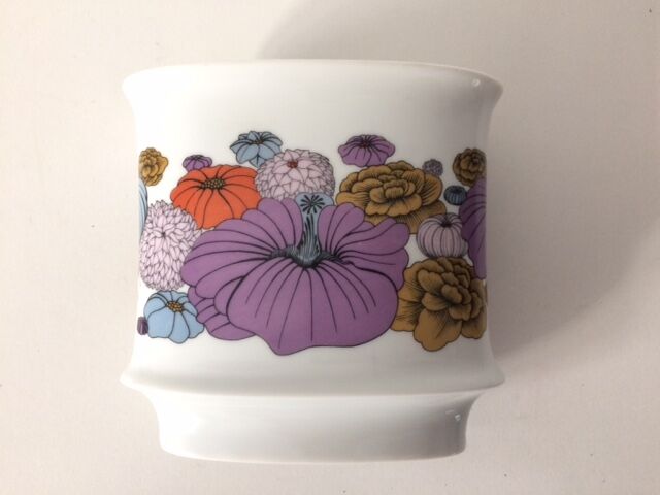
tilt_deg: -86.4
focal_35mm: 29
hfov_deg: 61.7
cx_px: 330
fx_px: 553
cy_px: 248
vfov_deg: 48.2
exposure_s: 1/33
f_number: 2.2
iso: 125
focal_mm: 4.15
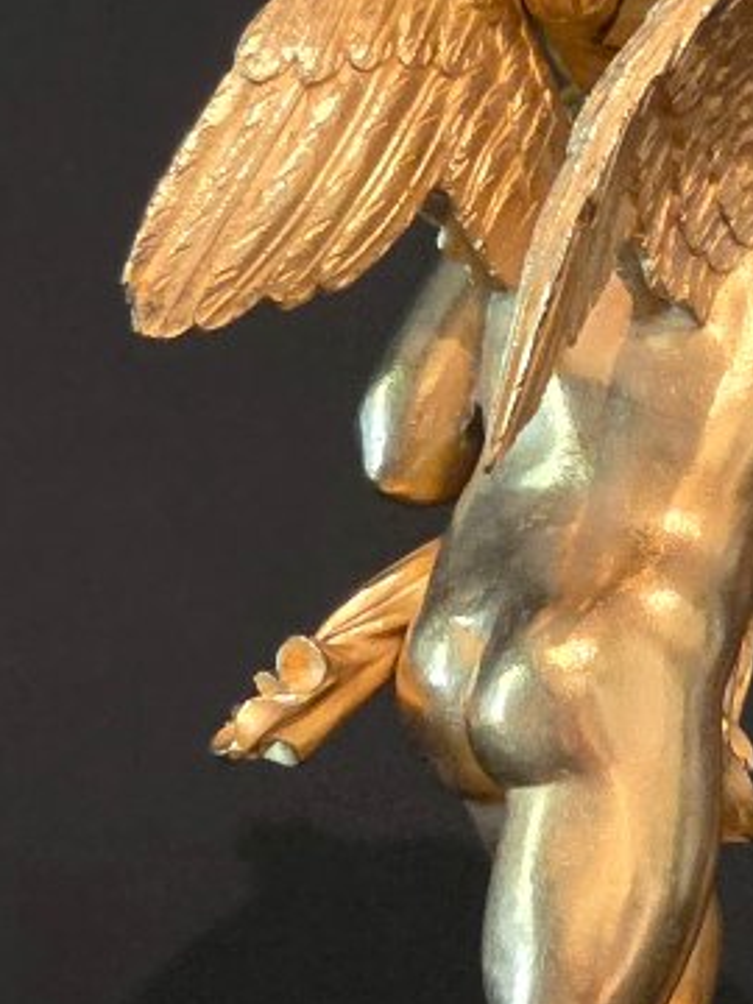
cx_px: 644
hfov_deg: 6.5
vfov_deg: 8.6
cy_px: 527
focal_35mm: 230
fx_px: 6671
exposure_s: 1/33.4
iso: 1600
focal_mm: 7.9
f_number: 2.4
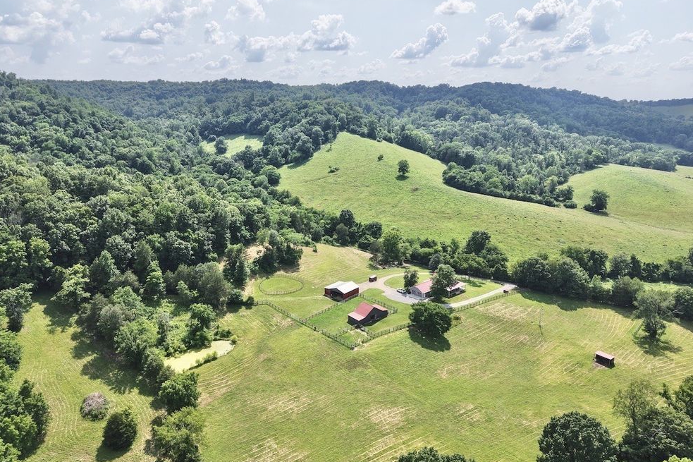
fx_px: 500
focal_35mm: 26
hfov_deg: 69.4
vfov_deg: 49.5
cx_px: 359
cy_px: 238
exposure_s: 1/6400
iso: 240
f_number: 1.8
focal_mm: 8.67
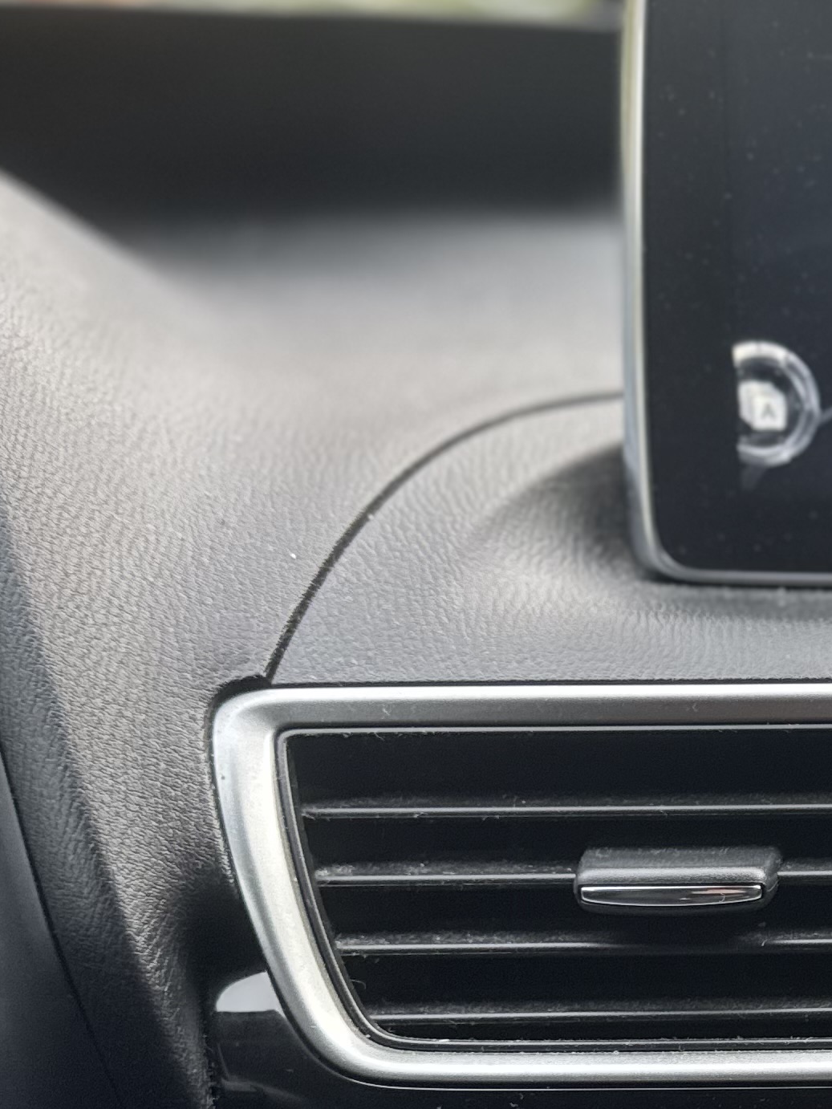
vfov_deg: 26.7
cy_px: 1021
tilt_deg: -14.2
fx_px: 2243
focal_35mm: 70
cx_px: 1117
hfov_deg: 19.2
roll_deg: -0.1
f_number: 1.78
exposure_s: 1/98
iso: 100
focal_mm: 6.76
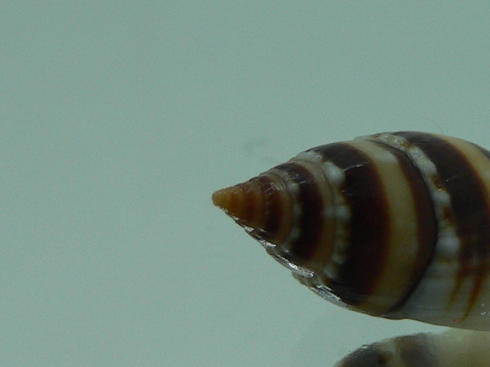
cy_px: 229
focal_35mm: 89
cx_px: 385
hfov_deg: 21.8
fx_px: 1260
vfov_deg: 16.6
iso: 80
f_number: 2.8
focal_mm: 4.6
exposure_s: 1/80
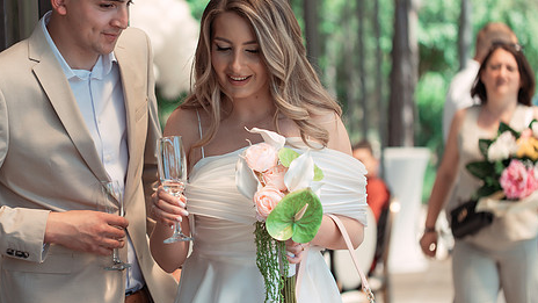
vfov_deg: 10.3
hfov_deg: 18.2
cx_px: 249
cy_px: 150
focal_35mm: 118
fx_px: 1683
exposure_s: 1/500
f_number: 3.2
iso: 200
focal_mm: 90
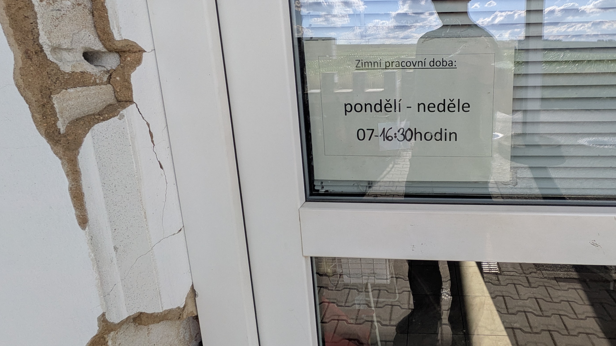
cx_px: 404
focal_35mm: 22
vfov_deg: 50.7
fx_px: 359
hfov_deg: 78.9
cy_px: 120
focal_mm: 1.85
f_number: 2.2
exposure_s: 1/1070
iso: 60
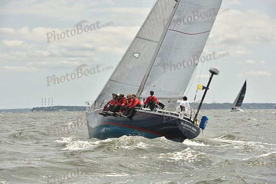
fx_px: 1035
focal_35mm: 135
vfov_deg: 10.2
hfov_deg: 15.2
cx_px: 138
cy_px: 92
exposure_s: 1/800
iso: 250
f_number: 9
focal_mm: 135
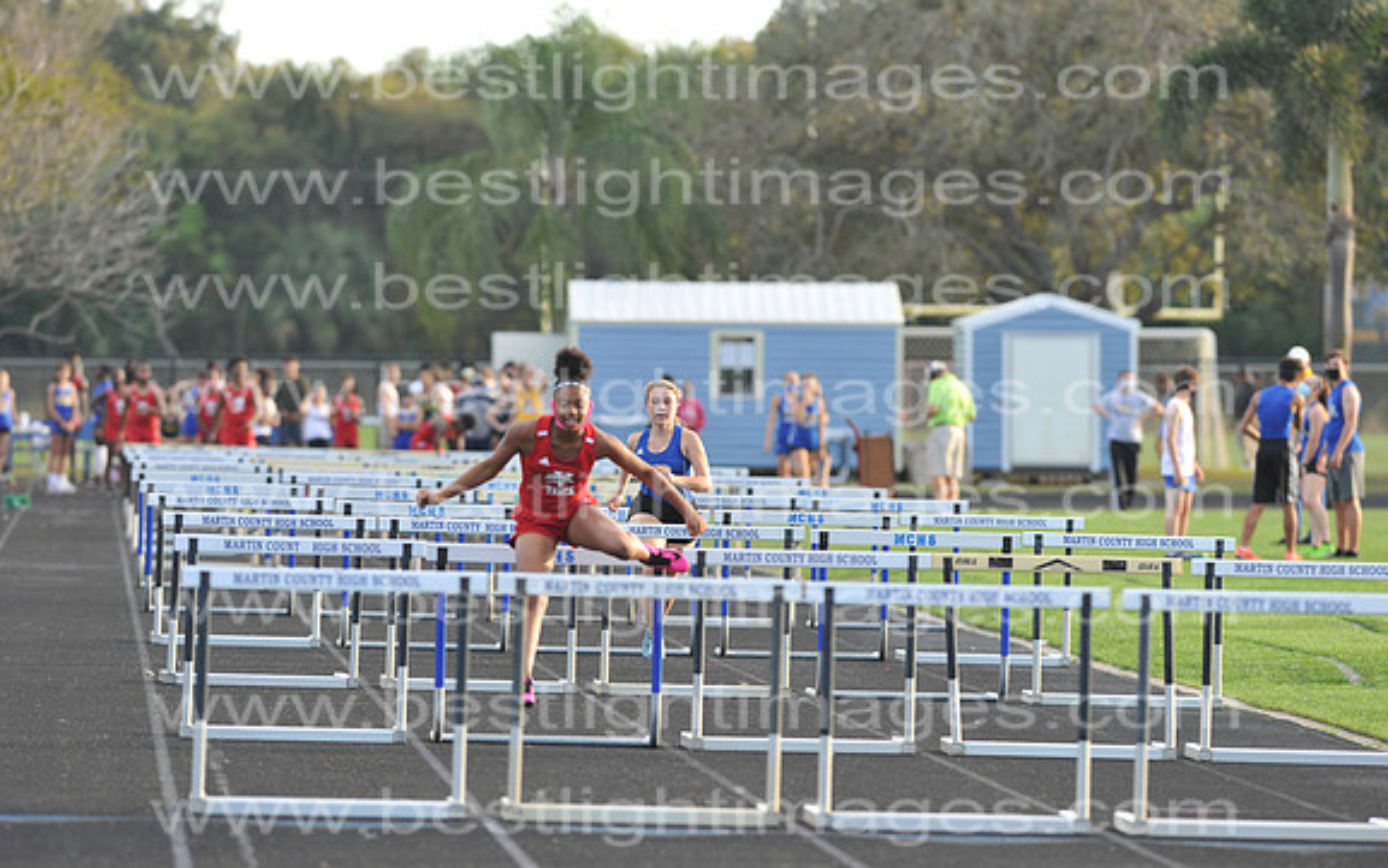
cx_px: 695
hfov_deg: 6.8
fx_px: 11616
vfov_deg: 4.3
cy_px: 450
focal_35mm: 307
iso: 800
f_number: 4.5
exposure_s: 1/1000
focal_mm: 300
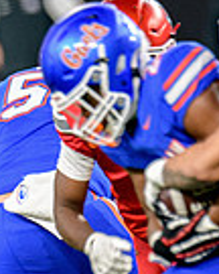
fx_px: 9787
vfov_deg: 1.6
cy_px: 178
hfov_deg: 1.3
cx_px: -59
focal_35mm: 1208
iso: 1250
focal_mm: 300
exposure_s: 1/400
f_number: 2.8
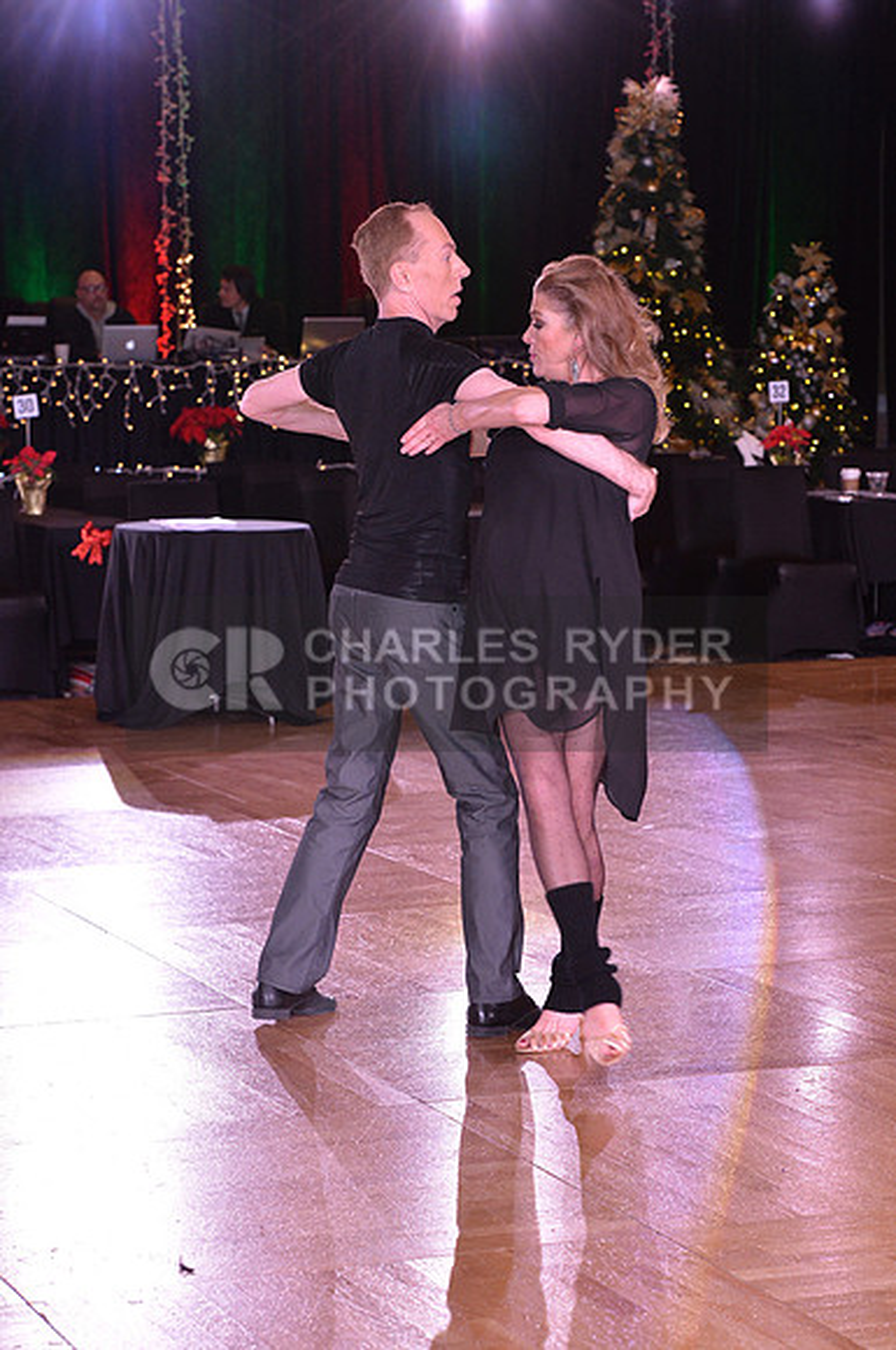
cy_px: 675
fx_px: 3744
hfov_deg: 13.6
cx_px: 448
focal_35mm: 100
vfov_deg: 20.4
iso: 2000
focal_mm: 100
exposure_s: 1/250
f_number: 6.3
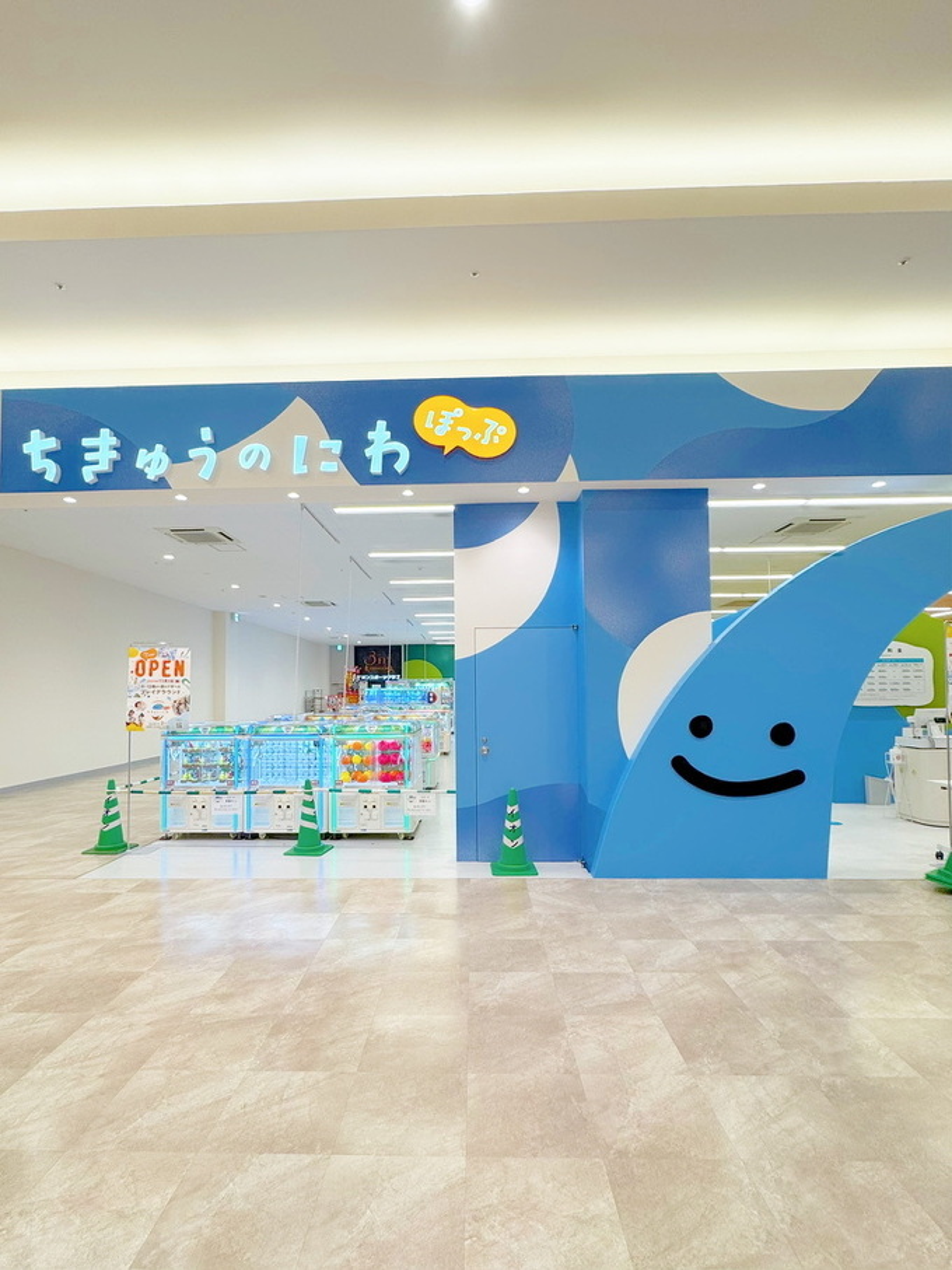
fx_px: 513
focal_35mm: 14
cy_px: 635
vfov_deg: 102.1
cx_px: 476
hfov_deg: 85.7
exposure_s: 1/117
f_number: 2.2
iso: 40
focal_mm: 2.22
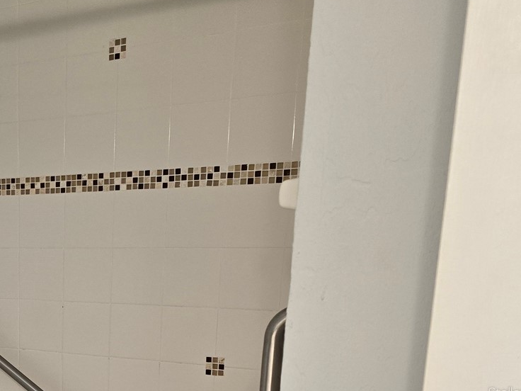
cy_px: 392
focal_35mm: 50
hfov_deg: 34.4
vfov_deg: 27.4
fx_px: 753
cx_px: -11
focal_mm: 6.3
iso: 250
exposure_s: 1/120
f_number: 1.7
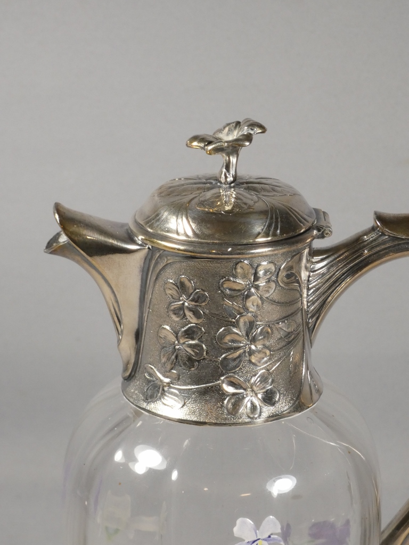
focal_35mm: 138
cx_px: 204
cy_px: 272
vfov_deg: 14.3
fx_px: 2174
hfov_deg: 10.7
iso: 400
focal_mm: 24.7
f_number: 5.3
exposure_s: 1/125
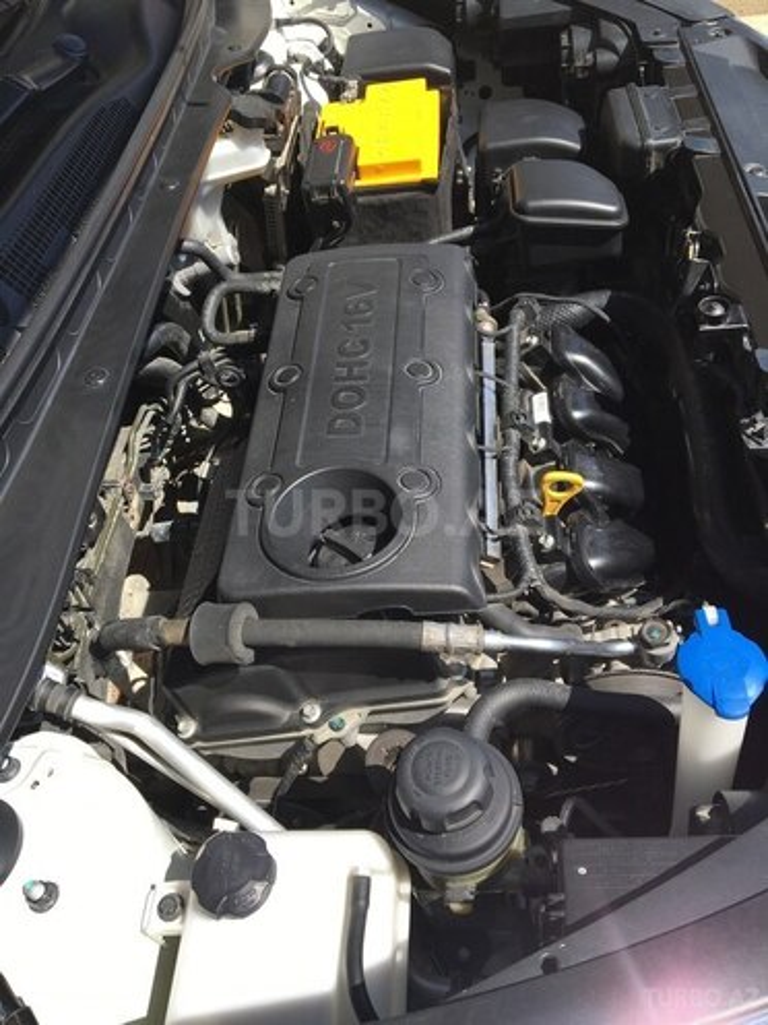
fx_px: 858
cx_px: 384
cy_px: 512
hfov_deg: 48.2
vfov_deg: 61.7
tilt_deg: -49.8
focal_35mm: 29
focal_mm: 4.15
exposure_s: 1/905
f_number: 2.2
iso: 25
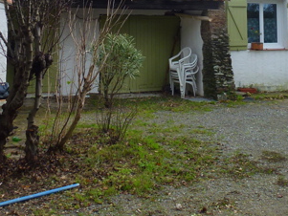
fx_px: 424
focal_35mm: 51
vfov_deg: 26.9
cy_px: -2
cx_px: 160
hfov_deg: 37.4
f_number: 3.3
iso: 100
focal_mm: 4.3
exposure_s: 1/320
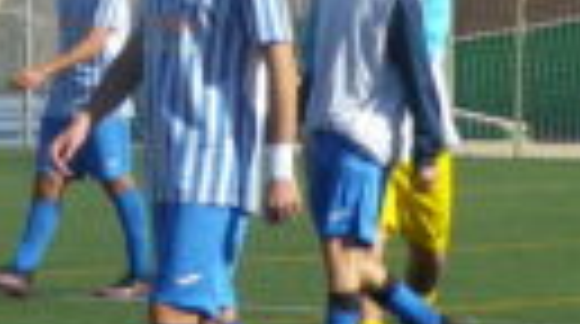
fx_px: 4191
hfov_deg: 7.9
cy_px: 45
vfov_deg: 4.4
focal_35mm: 273
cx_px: 198
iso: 80
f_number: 4.4
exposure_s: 1/640
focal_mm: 9.5
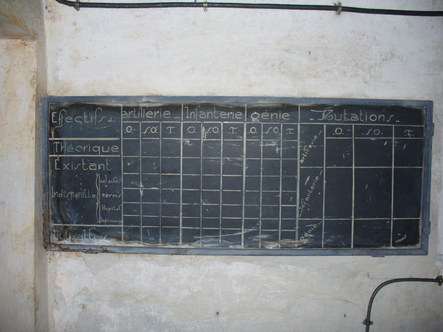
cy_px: 166
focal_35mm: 37
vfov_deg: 38.7
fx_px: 474
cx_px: 222
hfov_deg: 50.1
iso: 100
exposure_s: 1/60
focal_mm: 6.1
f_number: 2.8
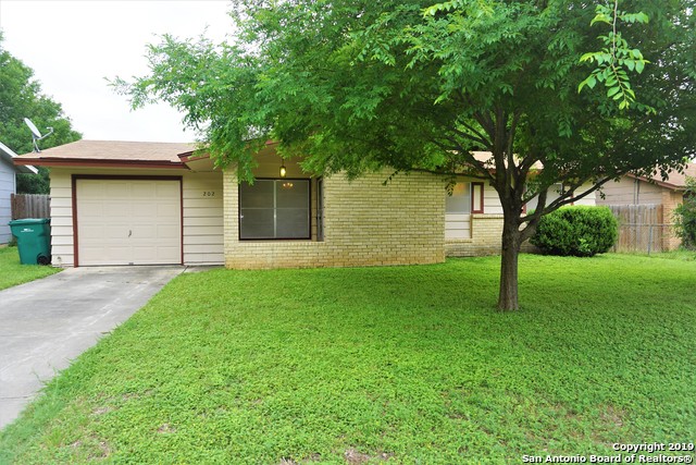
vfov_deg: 53.2
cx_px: 348
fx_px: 464
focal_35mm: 24
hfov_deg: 73.7
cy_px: 232
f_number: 5.6
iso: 100
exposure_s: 1/60
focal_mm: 16
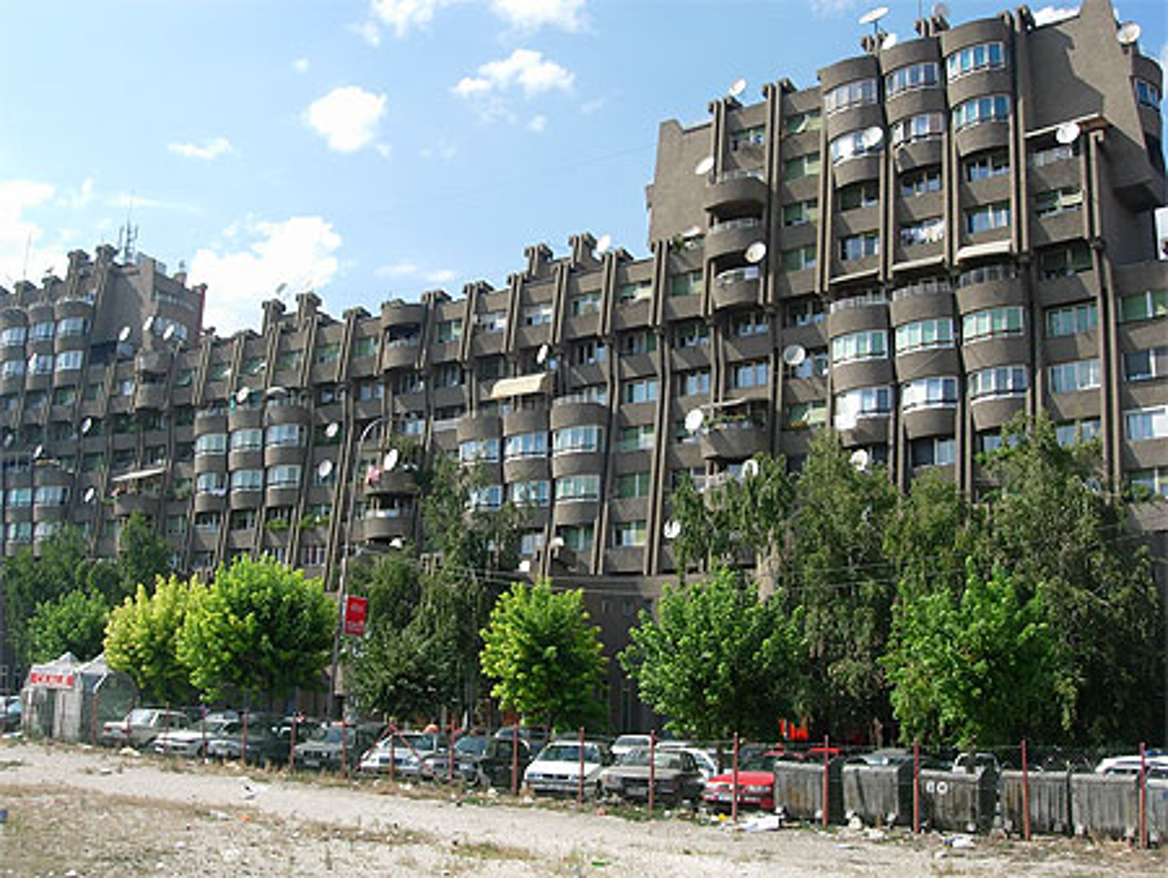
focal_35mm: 38
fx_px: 1283
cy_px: 439
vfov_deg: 37.8
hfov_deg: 49.0
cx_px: 584
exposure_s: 1/443
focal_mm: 7.8
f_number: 4.8
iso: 64
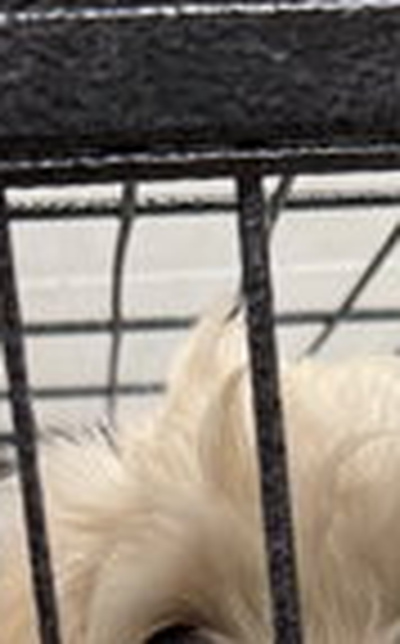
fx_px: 2082
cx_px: 449
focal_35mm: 119
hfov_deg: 10.8
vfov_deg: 15.2
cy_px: 1155
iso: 125
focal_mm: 6.76
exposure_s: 1/120
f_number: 1.78
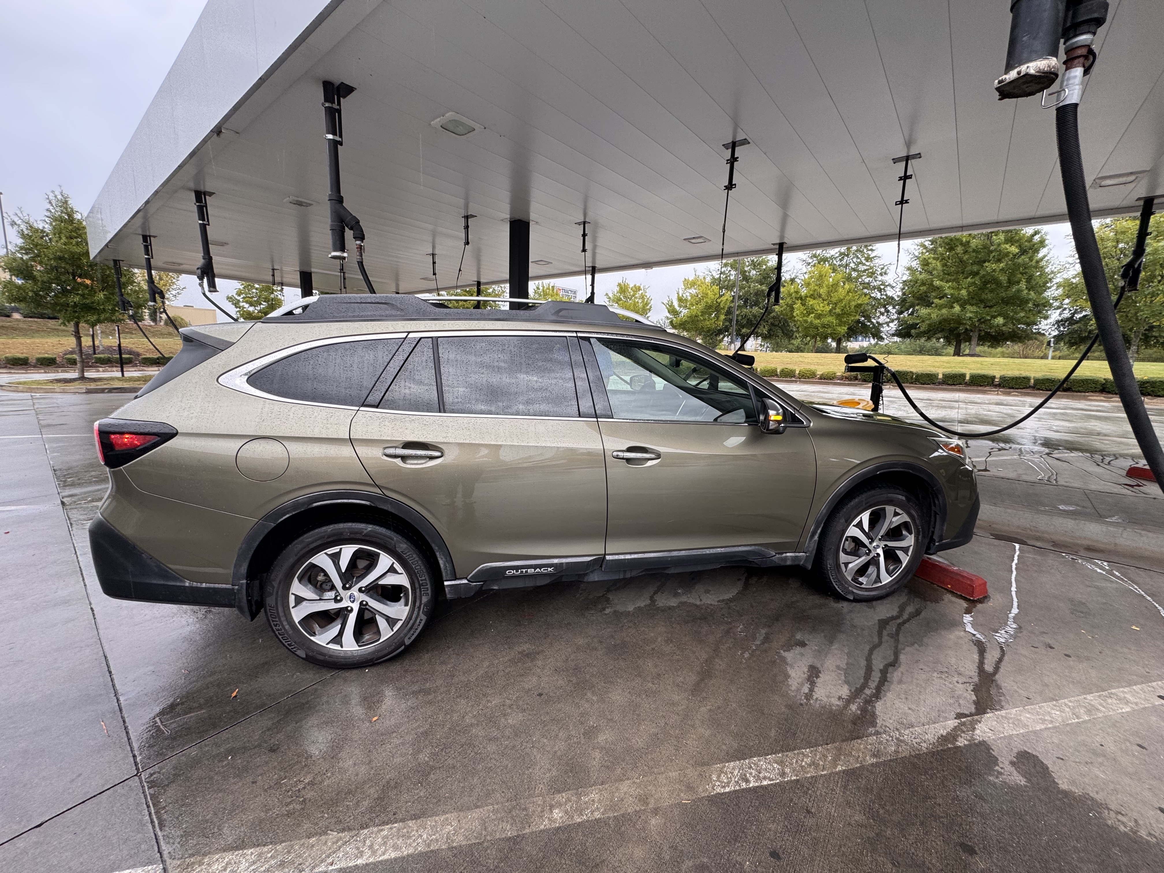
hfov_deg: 102.1
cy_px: 436
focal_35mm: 14
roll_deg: -2.3
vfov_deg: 85.7
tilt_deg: -10.0
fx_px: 471
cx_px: 582
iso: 50
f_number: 2.2
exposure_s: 1/99
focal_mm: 2.22
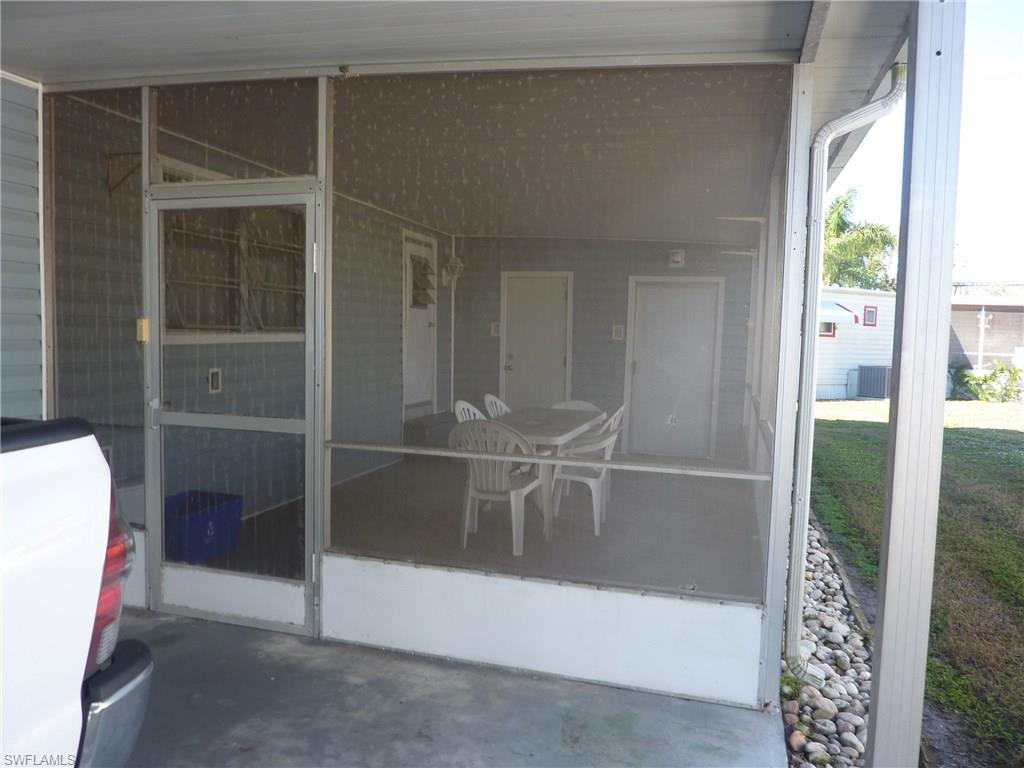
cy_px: 384
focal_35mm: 25
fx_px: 740
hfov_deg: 69.4
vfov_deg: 54.9
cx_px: 512
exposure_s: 1/100
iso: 80
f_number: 3.3
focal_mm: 4.1
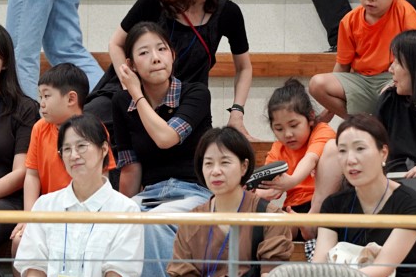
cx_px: 175
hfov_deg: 4.8
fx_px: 5001
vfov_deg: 3.2
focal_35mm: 433
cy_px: 91
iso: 2500
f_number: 4
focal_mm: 200
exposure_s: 1/250
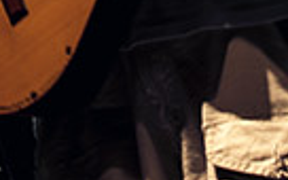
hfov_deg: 5.6
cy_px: -470
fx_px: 2959
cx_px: 204
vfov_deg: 3.4
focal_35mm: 377
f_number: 2.8
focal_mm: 70
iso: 640
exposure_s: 1/160
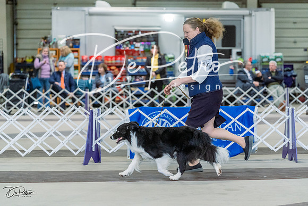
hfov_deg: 16.5
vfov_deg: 11.1
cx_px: 154
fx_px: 1061
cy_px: 103
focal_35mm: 124
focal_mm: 124
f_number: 4
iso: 6400
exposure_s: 1/400
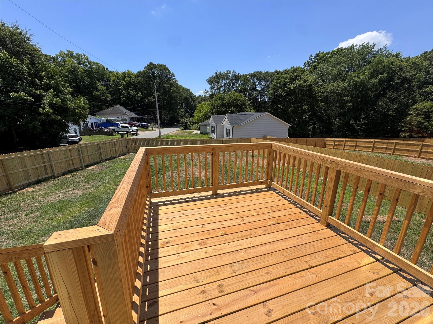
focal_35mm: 14
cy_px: 162
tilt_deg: -15.7
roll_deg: -0.8
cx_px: 216
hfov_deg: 102.1
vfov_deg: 85.7
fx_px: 175
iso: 40
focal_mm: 2.22
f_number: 2.2
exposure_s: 1/2146
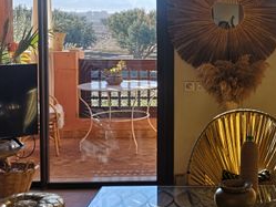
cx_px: 239
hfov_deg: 28.8
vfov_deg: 22.4
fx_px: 519
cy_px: 52
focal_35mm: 65
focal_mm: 5.58
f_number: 1.8
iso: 50
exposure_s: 1/520
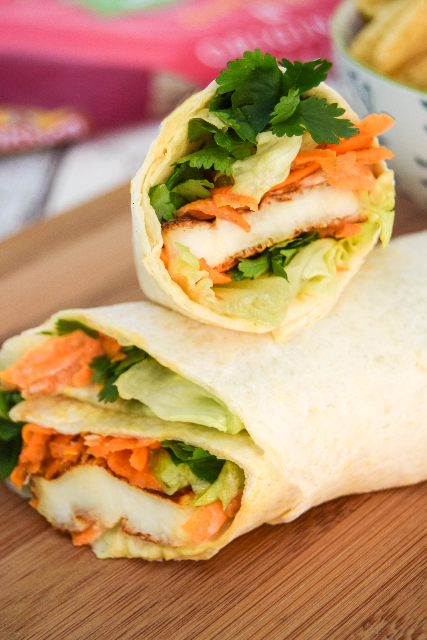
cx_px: 214
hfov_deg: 18.2
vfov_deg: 27.0
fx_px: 1334
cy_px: 320
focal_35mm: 75
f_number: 5.6
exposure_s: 1/100
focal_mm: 50
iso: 400
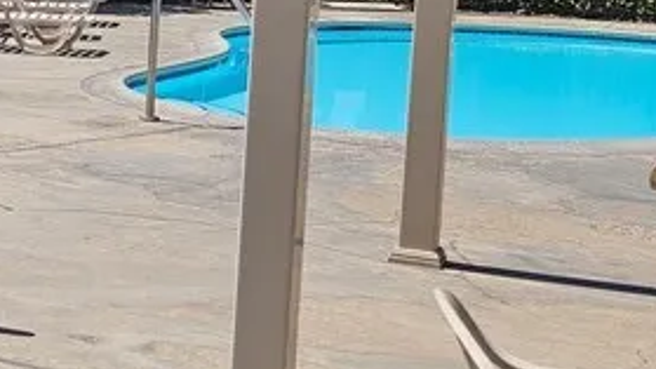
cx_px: -205
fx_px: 1600
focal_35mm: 92
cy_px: 28
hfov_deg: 21.0
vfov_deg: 13.0
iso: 25
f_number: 1.8
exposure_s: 1/3363
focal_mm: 5.4
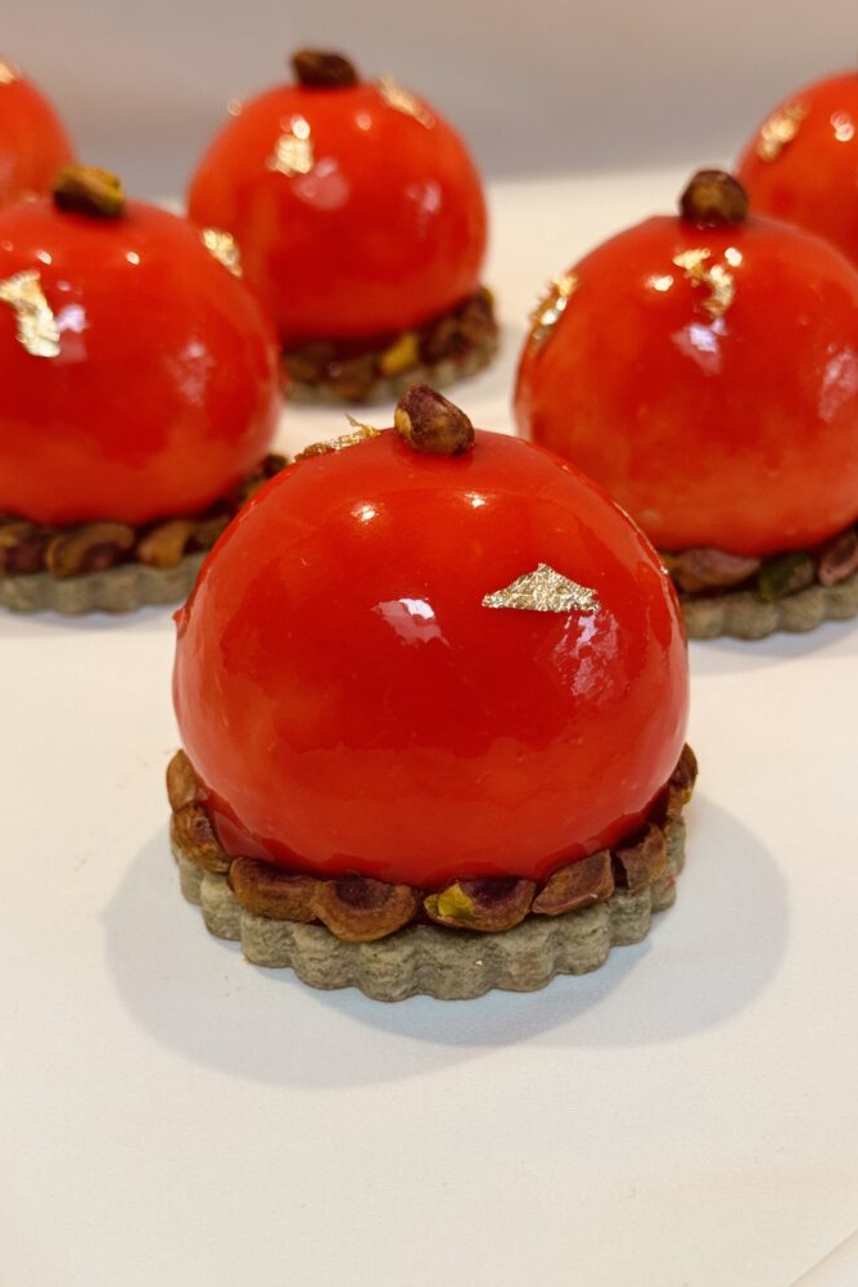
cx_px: 414
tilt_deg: -29.0
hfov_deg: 26.5
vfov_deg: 38.9
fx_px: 1823
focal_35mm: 51
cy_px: 631
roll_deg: -1.0
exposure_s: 1/60
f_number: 1.78
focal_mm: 6.76
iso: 160
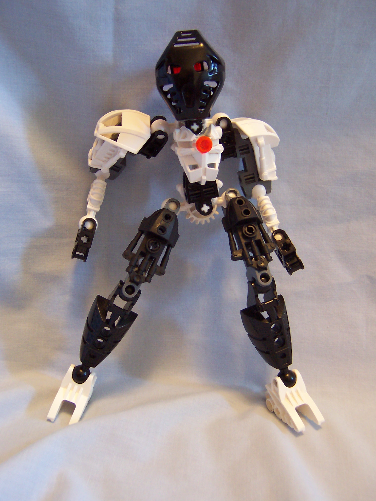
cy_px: 250
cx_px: 188
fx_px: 521
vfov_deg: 51.4
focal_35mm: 36
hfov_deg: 39.7
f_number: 2.8
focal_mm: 5.6
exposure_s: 1/10
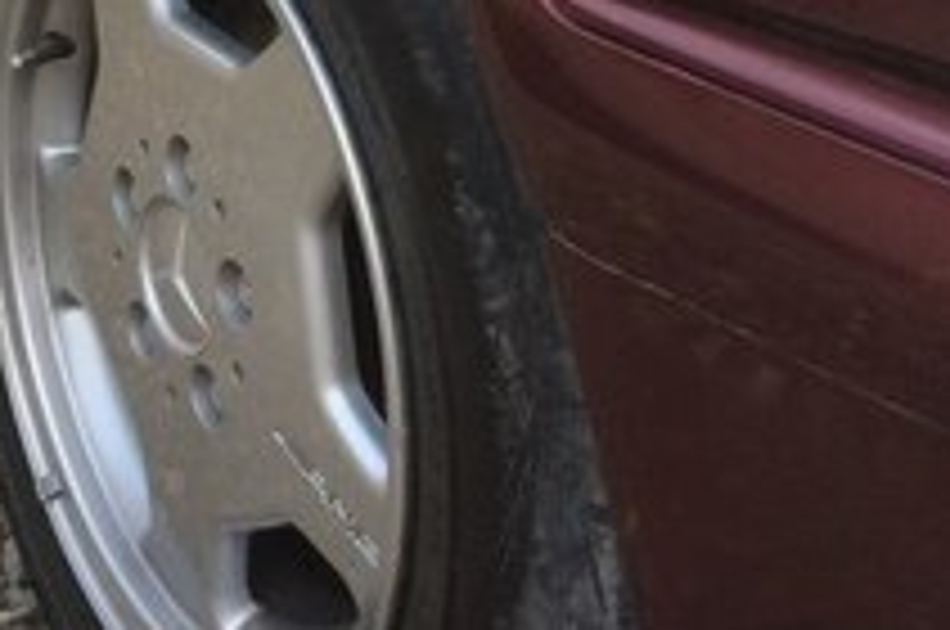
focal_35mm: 71
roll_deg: +0.5
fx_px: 1871
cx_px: 230
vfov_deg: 17.6
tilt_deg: -16.9
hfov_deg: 28.1
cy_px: -256
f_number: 2.2
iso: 40
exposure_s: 1/33
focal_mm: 4.15
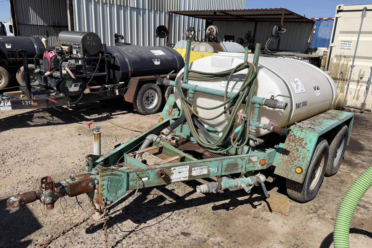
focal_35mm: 25
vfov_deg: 51.3
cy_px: 120
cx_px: 186
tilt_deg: -16.6
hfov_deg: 71.5
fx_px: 258
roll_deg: -2.6
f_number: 1.78
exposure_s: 1/6711
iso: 80
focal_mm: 6.76
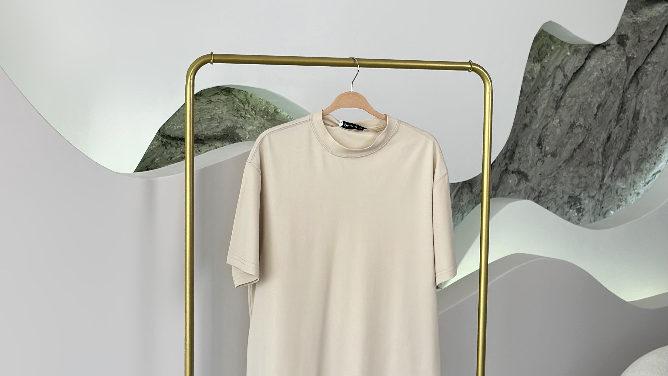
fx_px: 1240
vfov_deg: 17.2
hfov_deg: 30.2
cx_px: 333
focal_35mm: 70
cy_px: 222
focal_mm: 6.86
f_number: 1.78
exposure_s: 1/450
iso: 80
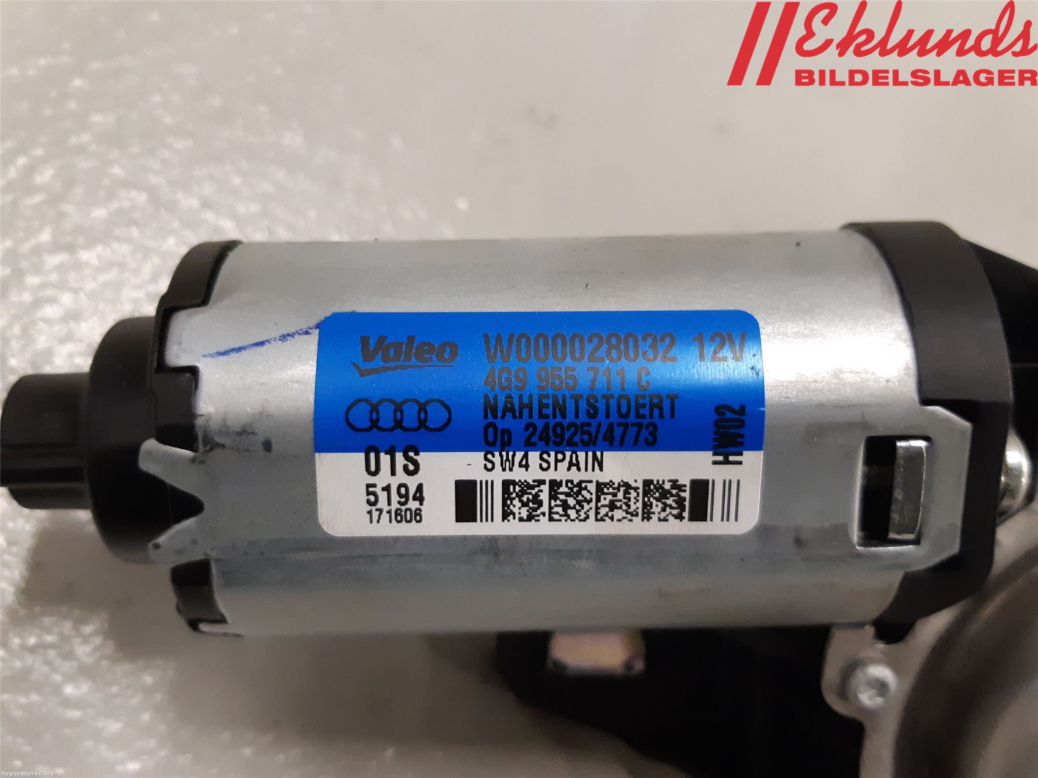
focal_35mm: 26
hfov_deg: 67.3
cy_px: 389
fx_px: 780
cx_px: 519
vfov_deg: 53.1
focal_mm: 3.93
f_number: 1.7
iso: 320
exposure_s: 1/50
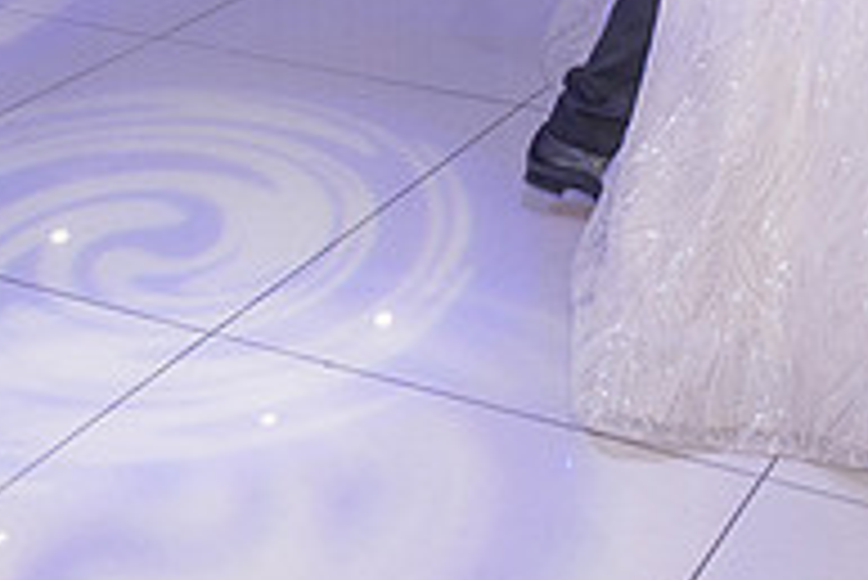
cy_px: -245
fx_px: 1737
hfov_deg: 27.0
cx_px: 801
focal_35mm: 72
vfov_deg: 17.4
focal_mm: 24
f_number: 2.8
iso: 800
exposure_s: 1/125
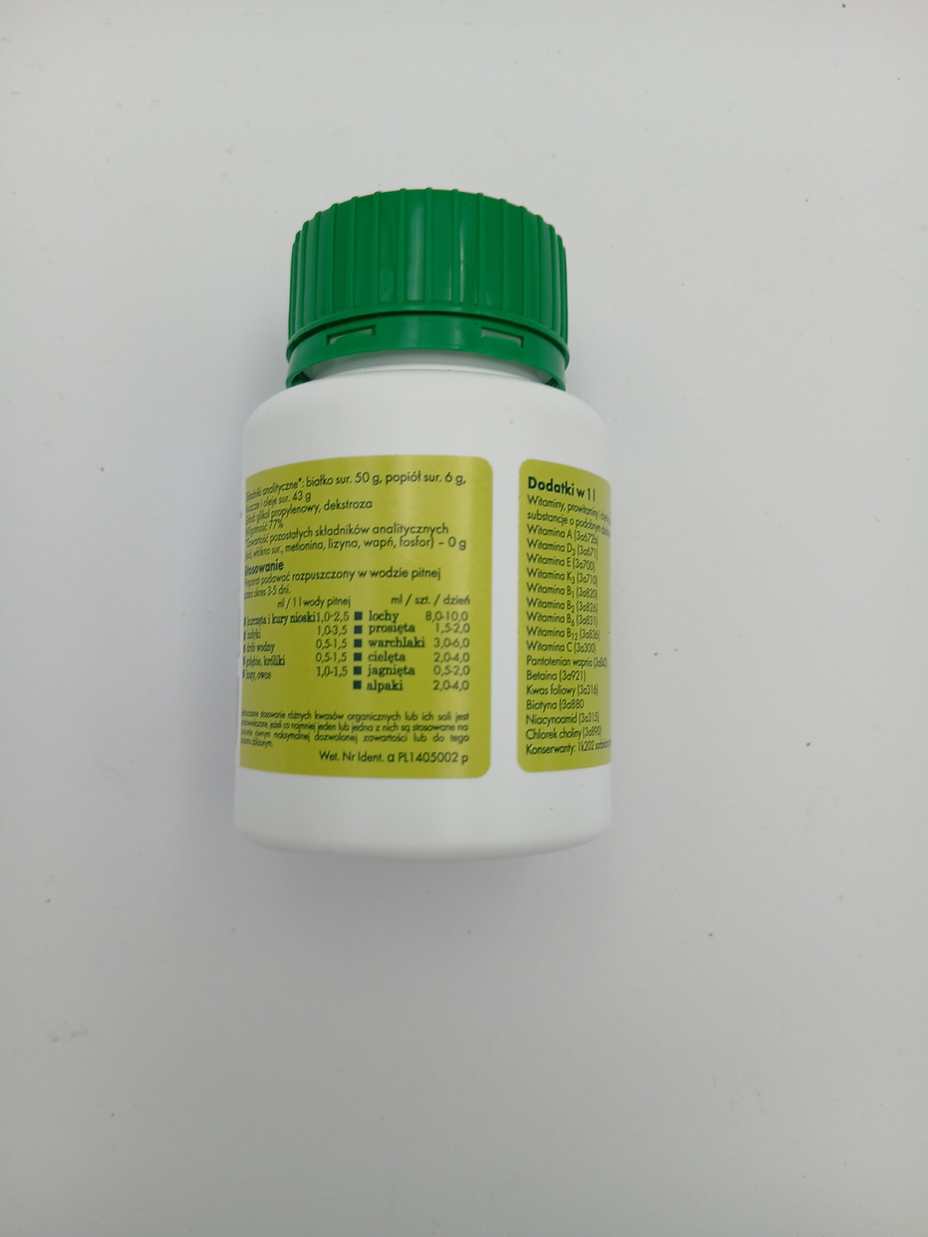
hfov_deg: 53.1
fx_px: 929
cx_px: 464
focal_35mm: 26
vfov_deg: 67.3
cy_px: 618
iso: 25
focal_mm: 3.98
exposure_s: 1/100
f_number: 1.8
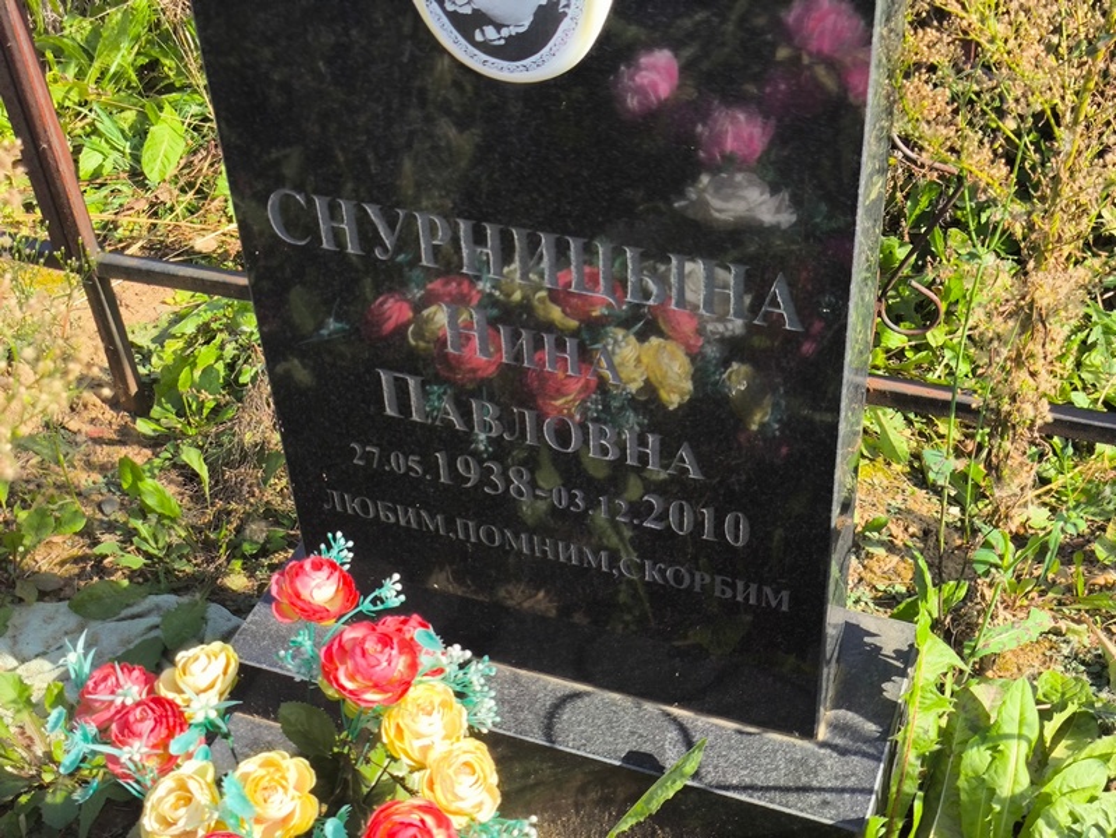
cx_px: 558
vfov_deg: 29.1
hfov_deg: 38.2
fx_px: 1613
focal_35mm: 50
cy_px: 419
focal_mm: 4.71
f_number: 1.7
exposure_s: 1/676
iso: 50
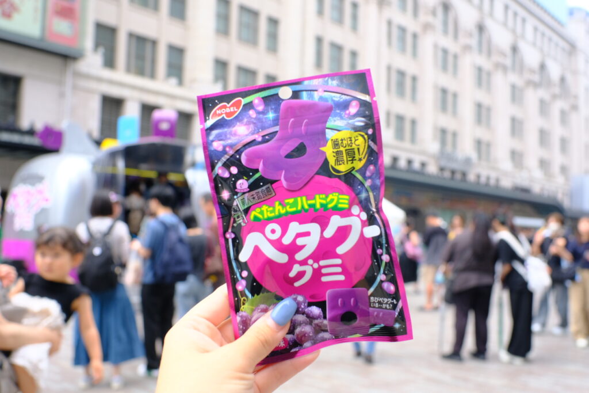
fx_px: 573
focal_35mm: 35
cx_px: 294
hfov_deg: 54.4
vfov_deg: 37.9
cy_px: 196
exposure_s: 1/250
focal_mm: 23
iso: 320
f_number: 4.5
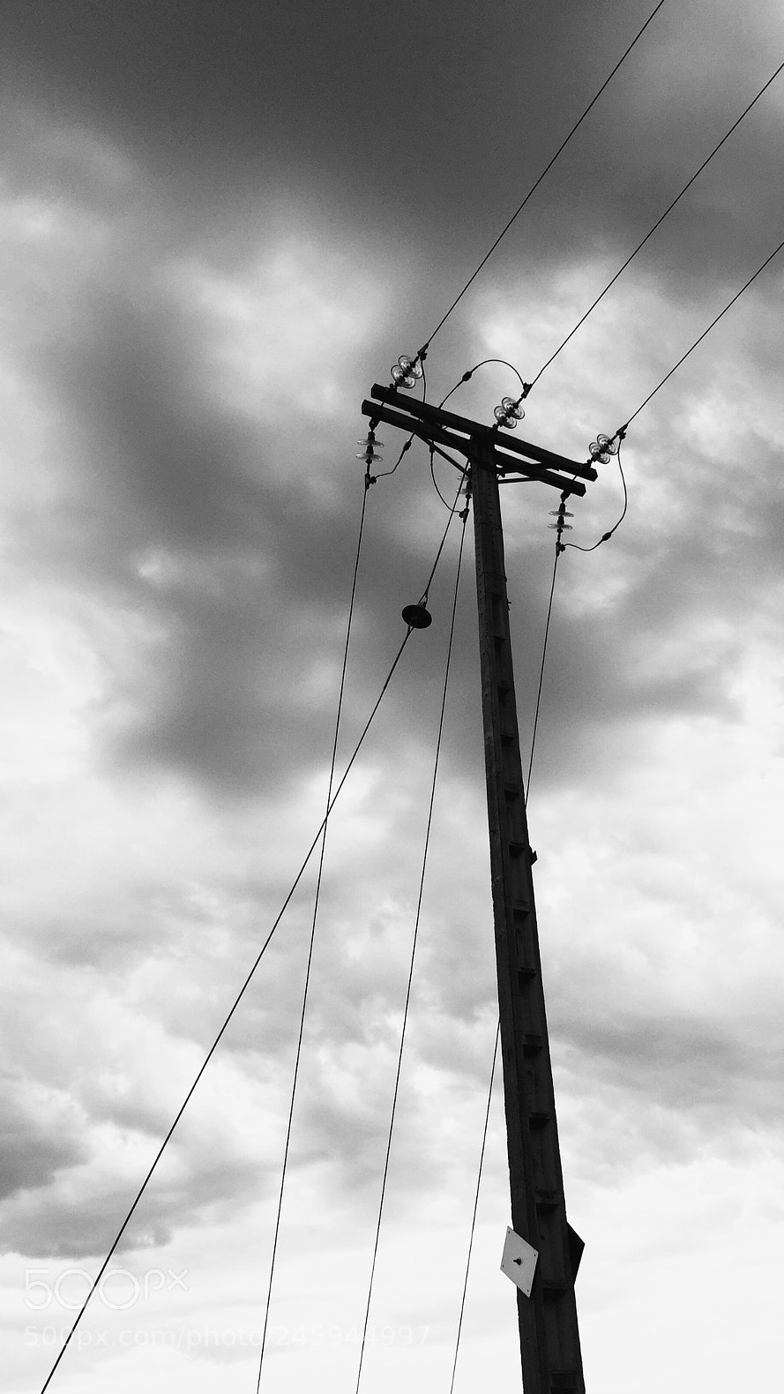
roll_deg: +5.4
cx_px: 498
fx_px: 1182
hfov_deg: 36.4
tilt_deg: +35.5
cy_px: 700
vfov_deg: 61.0
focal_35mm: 32
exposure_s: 1/265
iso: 32
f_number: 2.2
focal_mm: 4.15
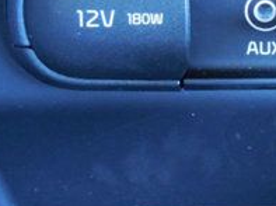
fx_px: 1011
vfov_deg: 11.6
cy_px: 45
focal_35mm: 127
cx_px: 339
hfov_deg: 15.0
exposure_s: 1/4
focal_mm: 7
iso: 800
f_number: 3.8
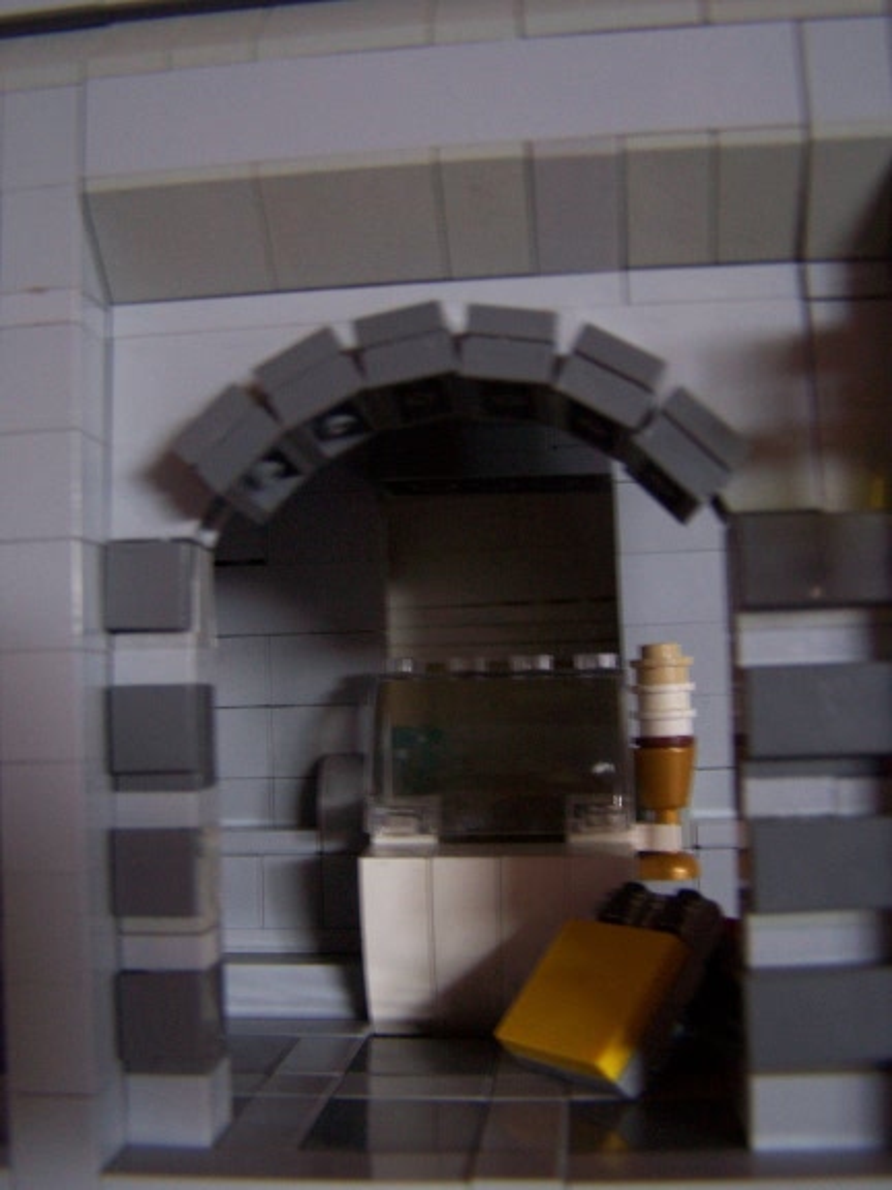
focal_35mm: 38
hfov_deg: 37.7
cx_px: 446
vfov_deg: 49.0
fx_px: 1306
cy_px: 595
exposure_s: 1/8
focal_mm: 6.3
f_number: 2.8
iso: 140
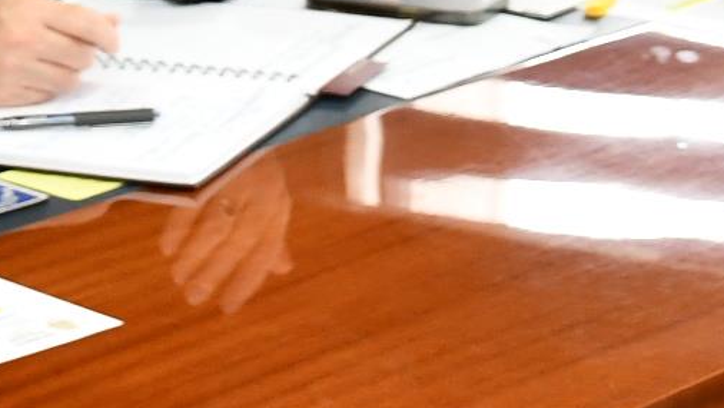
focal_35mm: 196
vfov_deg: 6.1
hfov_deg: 11.0
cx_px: 288
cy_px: -268
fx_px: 3764
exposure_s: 1/60
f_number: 4
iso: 900
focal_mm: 23
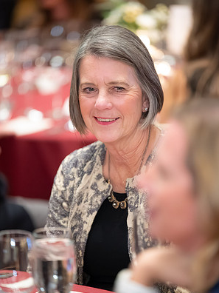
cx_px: 110
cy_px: 149
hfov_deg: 7.0
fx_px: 1797
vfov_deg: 9.3
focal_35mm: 213
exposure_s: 1/125
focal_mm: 195
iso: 8000
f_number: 2.8
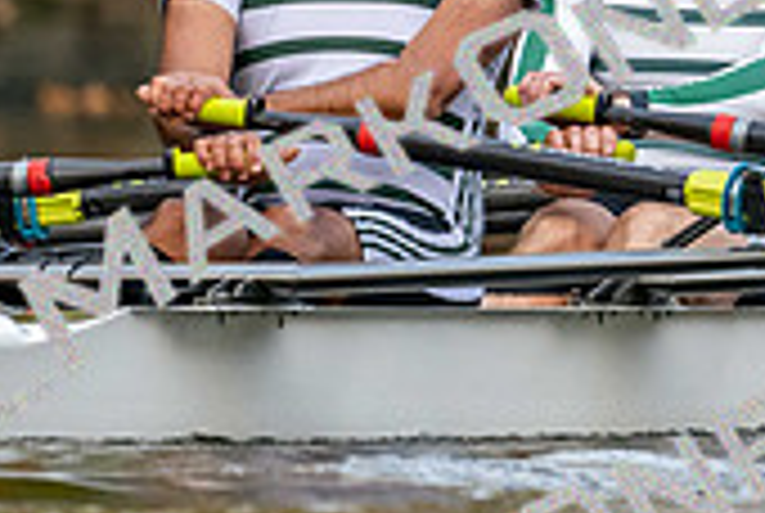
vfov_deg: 1.0
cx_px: 648
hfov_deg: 1.5
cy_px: -97
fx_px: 29014
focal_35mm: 1363
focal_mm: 400
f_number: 4.5
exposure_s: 1/2500
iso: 2800
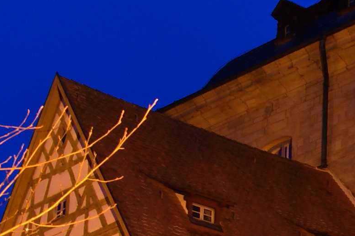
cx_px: 681
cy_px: 272
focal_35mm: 142
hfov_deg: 12.9
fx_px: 1396
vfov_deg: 9.5
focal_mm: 17
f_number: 13
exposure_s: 15
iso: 200
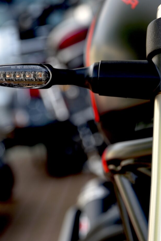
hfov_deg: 7.1
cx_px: 139
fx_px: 1286
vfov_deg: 10.7
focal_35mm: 192
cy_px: 143
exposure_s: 1/125
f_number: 5.6
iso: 100
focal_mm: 70
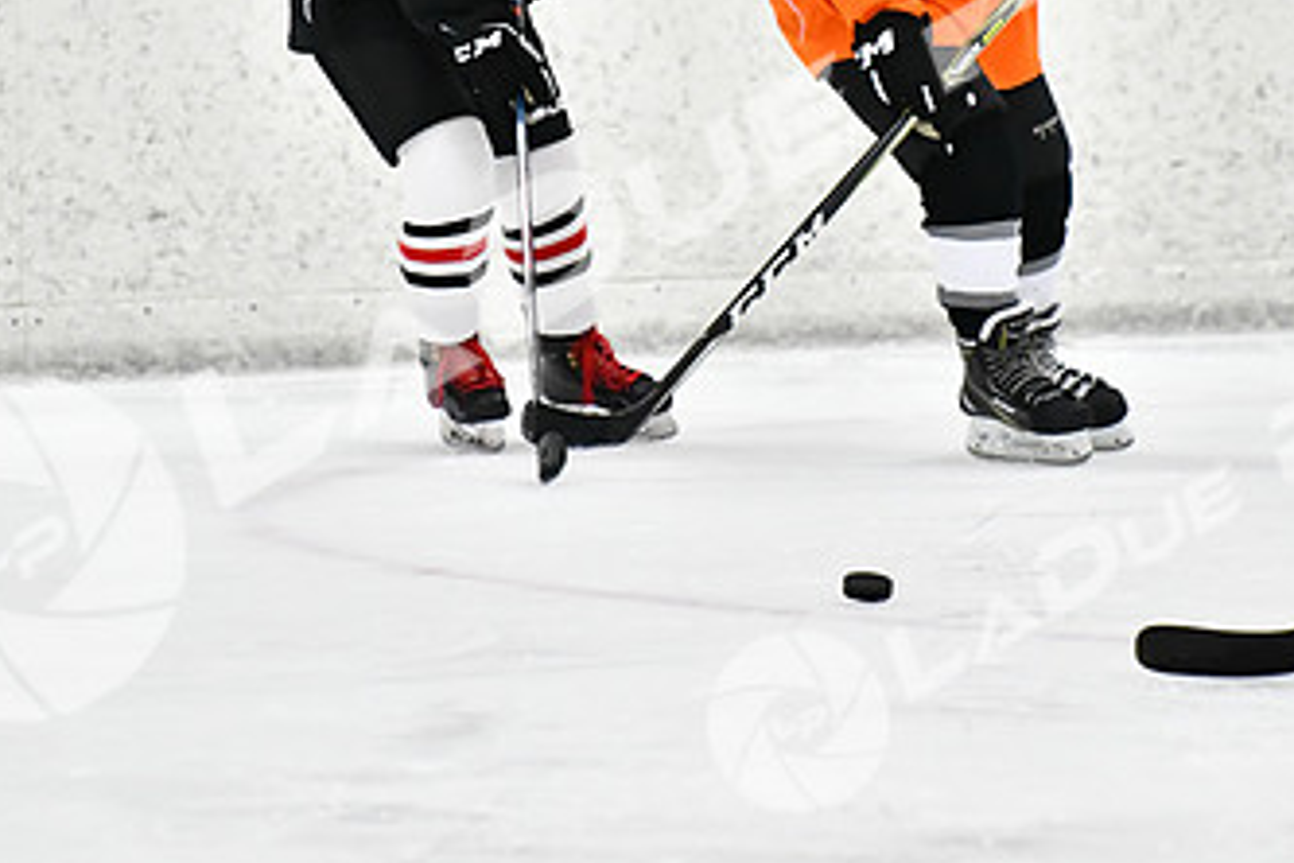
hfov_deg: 4.1
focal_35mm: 497
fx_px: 17863
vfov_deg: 2.8
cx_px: 699
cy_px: 150
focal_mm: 190
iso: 5000
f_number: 2.8
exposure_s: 1/1250
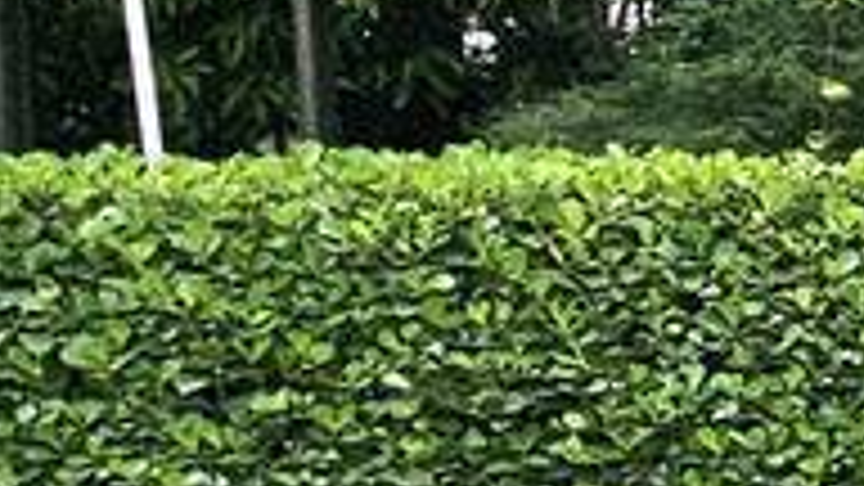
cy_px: 274
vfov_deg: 11.4
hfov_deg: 10.9
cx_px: 2718
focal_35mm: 106
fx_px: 2428
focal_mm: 2.2
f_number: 2.2
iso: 50
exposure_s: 1/3333
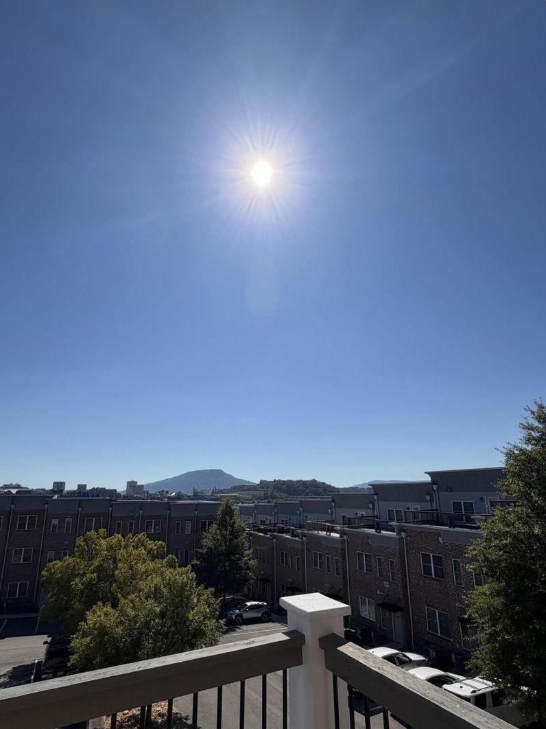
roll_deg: +0.1
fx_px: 379
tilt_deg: +13.5
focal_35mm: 18
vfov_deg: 87.4
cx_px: 262
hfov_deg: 71.5
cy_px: 405
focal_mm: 2.22
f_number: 2.2
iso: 20
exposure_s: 1/2320
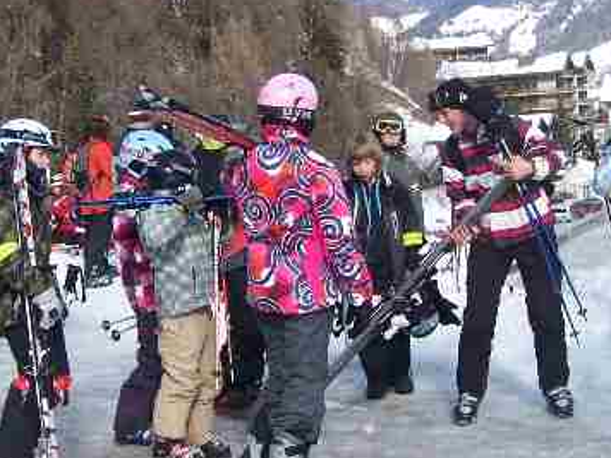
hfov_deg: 24.1
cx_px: 244
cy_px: 108
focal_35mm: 81
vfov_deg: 18.1
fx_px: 1430
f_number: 2.8
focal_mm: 6.2
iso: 80
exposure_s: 1/800
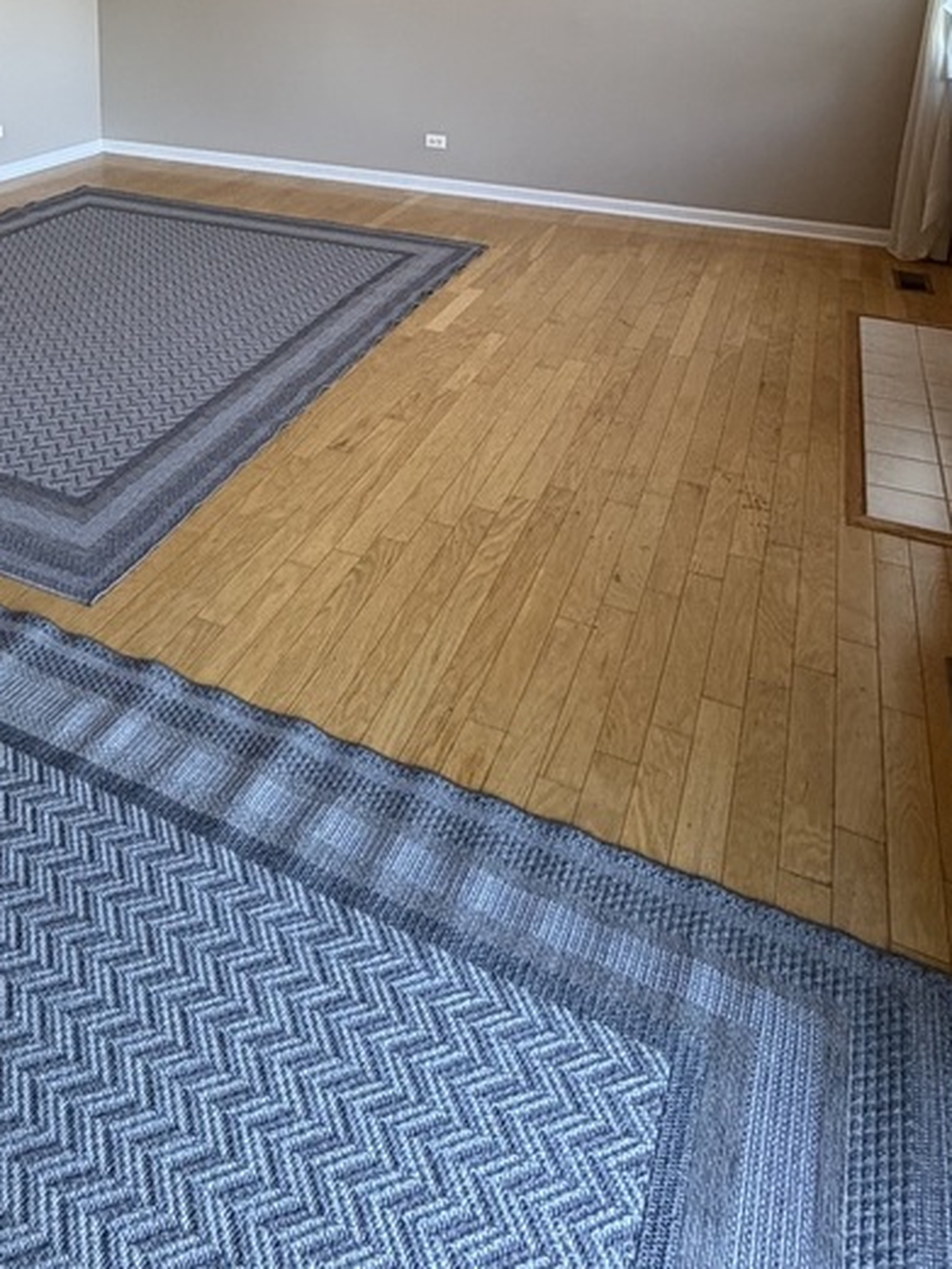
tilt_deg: -11.1
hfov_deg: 47.2
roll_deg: +0.3
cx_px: 290
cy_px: 132
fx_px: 1063
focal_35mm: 29
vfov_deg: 54.0
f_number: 2.2
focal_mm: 2.22
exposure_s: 1/60
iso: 320
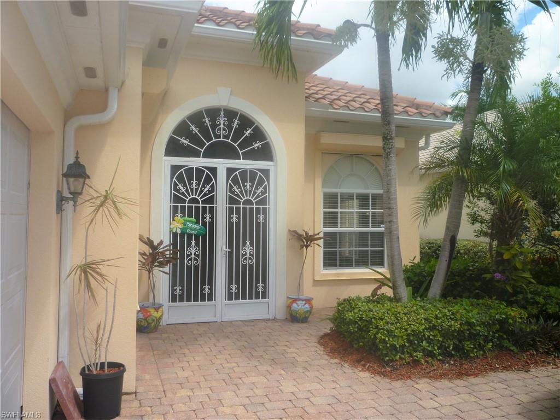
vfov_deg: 48.2
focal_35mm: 29
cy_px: 210
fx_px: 469
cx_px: 280
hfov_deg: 61.7
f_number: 3.5
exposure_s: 1/500
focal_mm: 5.2
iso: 100
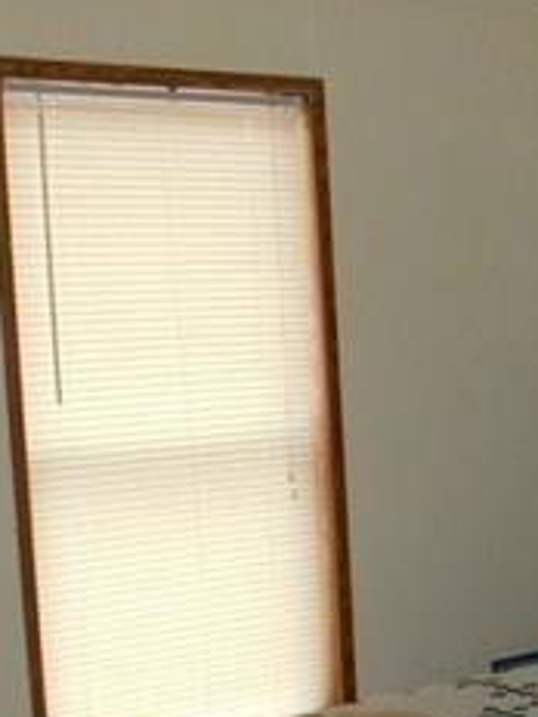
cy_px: 464
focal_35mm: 76
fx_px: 1575
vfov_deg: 25.6
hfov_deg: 18.5
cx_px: 631
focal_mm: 4
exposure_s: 1/30
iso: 200
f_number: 3
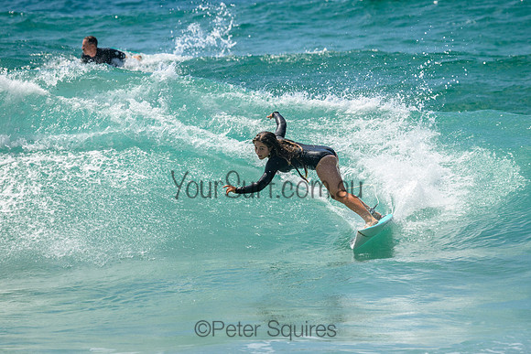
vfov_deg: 2.4
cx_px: 301
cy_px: 181
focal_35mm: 583
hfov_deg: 3.5
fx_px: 8600
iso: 400
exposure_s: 1/1600
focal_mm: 480
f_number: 10
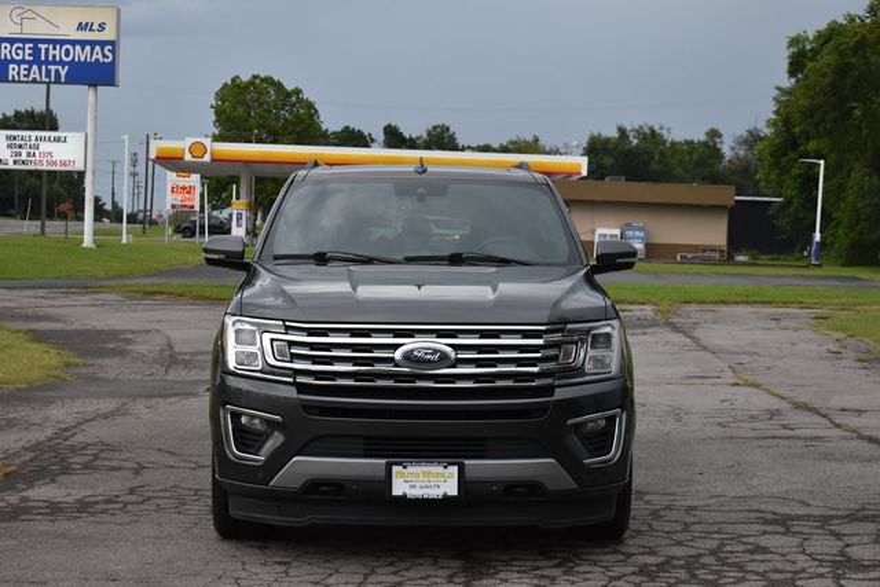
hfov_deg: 29.2
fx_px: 1687
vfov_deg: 19.7
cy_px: 294
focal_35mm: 69
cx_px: 440
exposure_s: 1/200
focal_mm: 46
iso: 800
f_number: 5.3
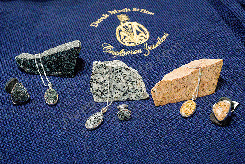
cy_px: 82
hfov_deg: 28.8
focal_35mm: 70
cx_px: 122
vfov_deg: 19.5
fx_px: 476
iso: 8000
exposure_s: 1/200
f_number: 8
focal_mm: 70
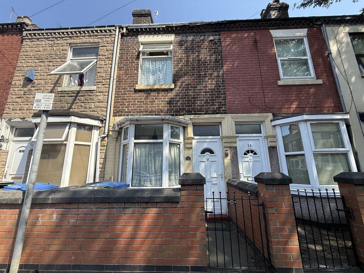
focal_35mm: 14
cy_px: 136
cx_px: 182
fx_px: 147
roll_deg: +0.4
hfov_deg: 102.1
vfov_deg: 85.7
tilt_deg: +11.7
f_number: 2.2
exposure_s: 1/864
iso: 50
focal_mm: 2.22
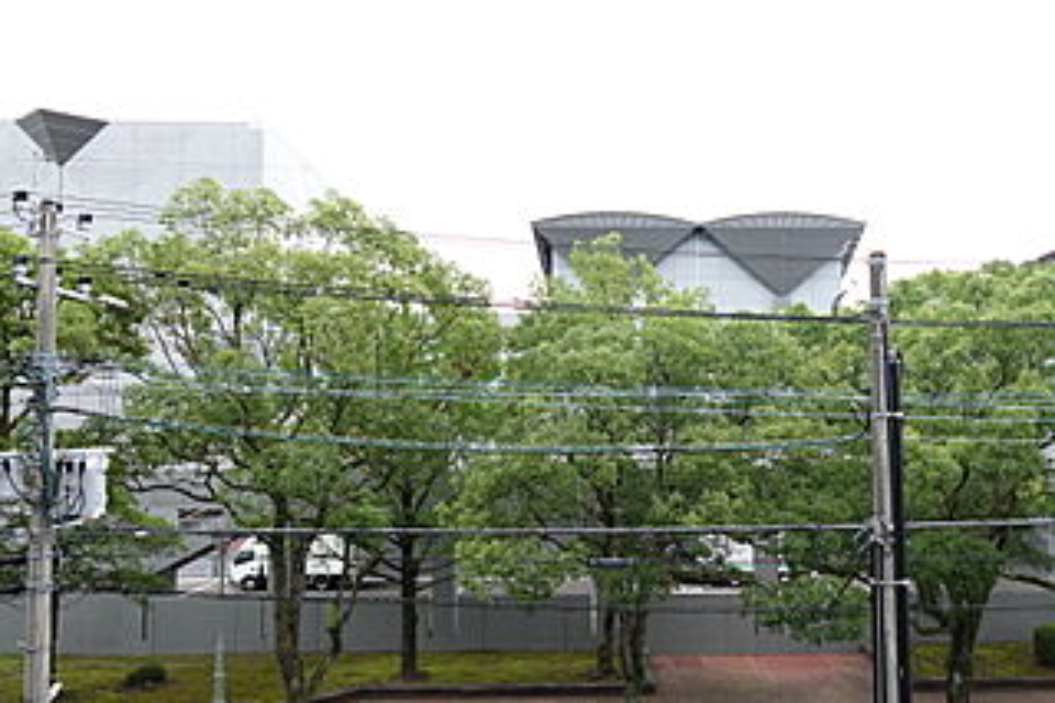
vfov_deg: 46.2
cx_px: 623
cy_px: 406
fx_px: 820
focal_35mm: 28
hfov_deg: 65.0
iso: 125
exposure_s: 1/1000
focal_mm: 7.6
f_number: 2
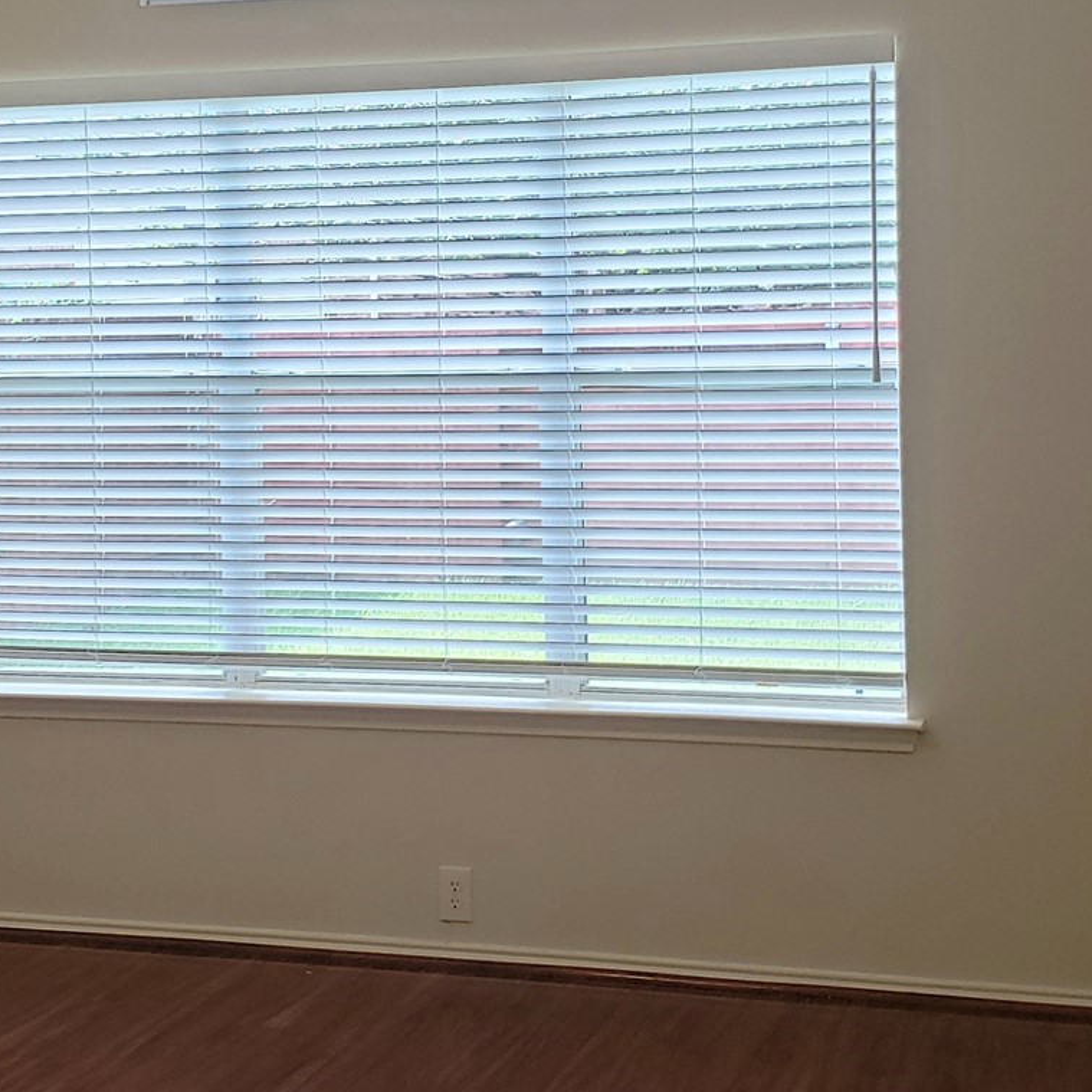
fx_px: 2213
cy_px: 447
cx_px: 496
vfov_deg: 27.7
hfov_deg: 27.7
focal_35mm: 62
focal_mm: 4.3
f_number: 2.4
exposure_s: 1/120
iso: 100
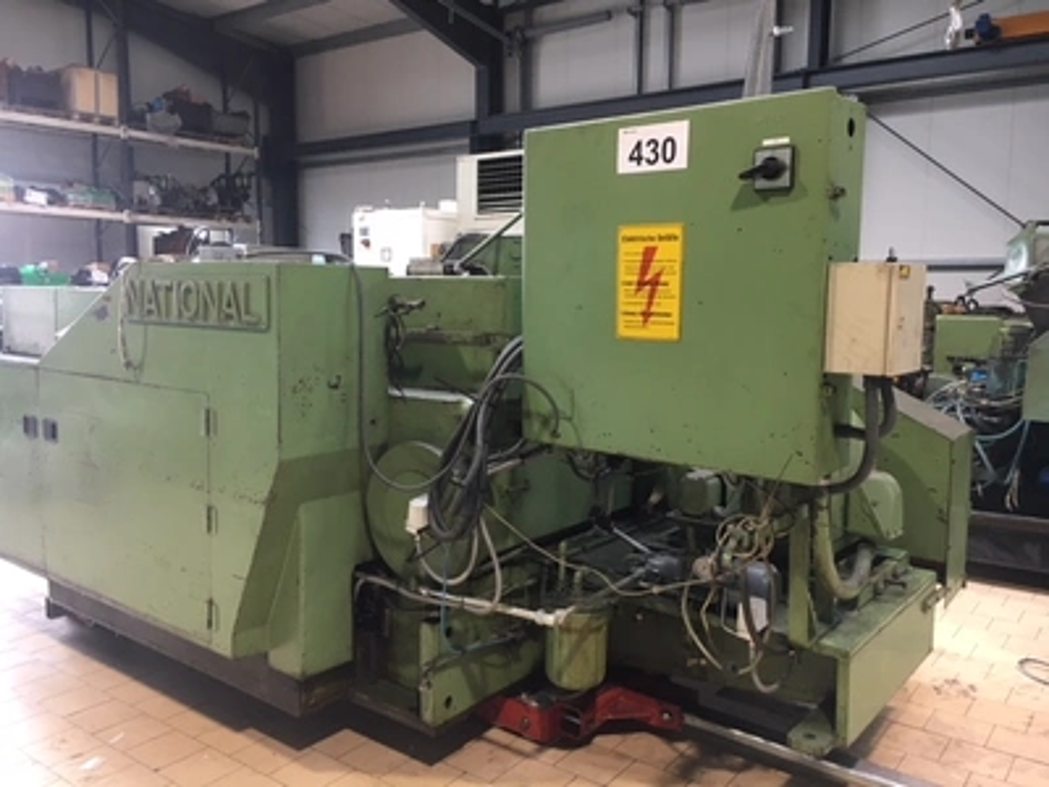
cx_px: 524
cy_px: 394
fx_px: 879
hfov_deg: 61.7
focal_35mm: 29
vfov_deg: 48.2
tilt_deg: -6.7
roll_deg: +0.9
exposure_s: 1/33
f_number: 2.2
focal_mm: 4.15
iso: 100
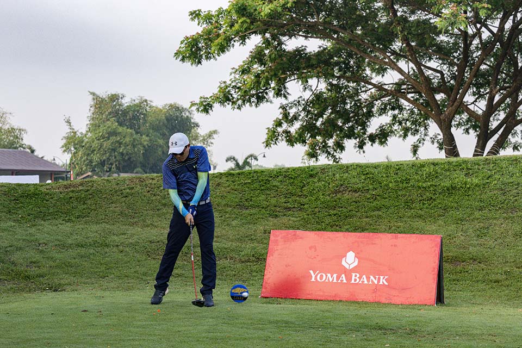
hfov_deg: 28.8
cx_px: 261
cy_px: 174
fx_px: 1015
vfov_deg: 19.5
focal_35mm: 70
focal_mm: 70
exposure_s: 1/2500
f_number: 5.6
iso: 2000
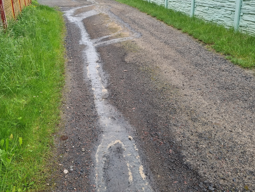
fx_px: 273
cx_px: 106
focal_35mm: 37
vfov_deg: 38.5
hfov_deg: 49.9
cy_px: 78
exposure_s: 1/342
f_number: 1.8
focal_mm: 5.4
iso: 50
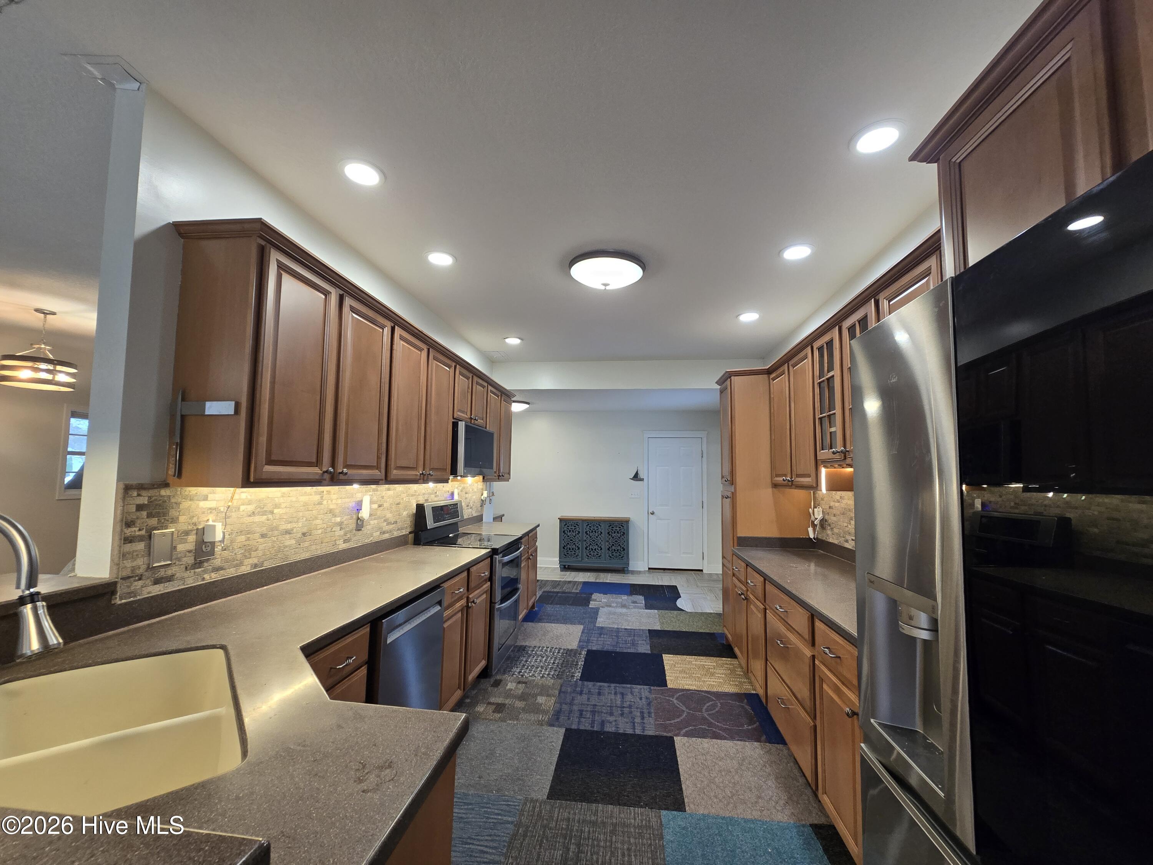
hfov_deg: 106.2
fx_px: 433
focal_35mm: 13
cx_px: 576
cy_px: 432
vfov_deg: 89.9
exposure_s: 1/60
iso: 200
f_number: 2.2
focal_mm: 2.2
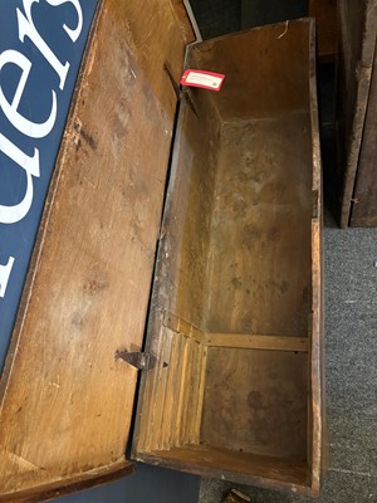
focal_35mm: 26
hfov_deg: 53.1
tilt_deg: -59.4
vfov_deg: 67.3
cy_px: 252
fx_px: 378
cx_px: 188
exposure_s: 1/25
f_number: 1.6
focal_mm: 5.96
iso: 640
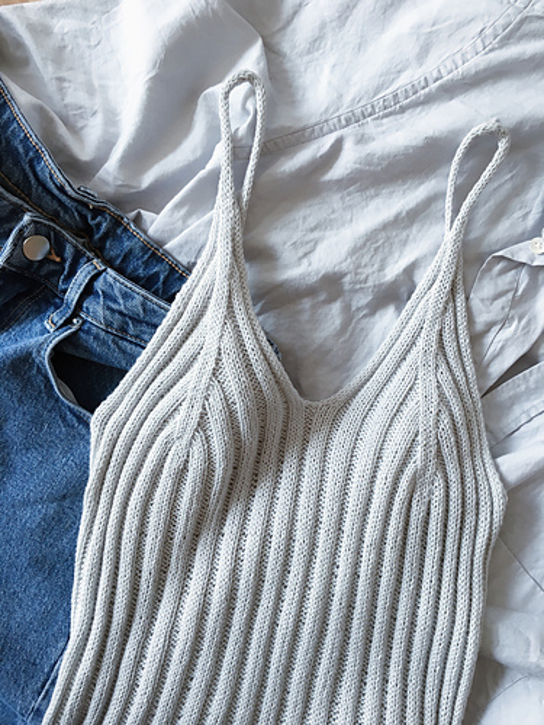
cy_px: 362
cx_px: 272
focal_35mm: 29
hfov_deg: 48.2
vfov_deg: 61.7
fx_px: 608
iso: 32
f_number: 2.2
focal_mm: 4.15
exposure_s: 1/33
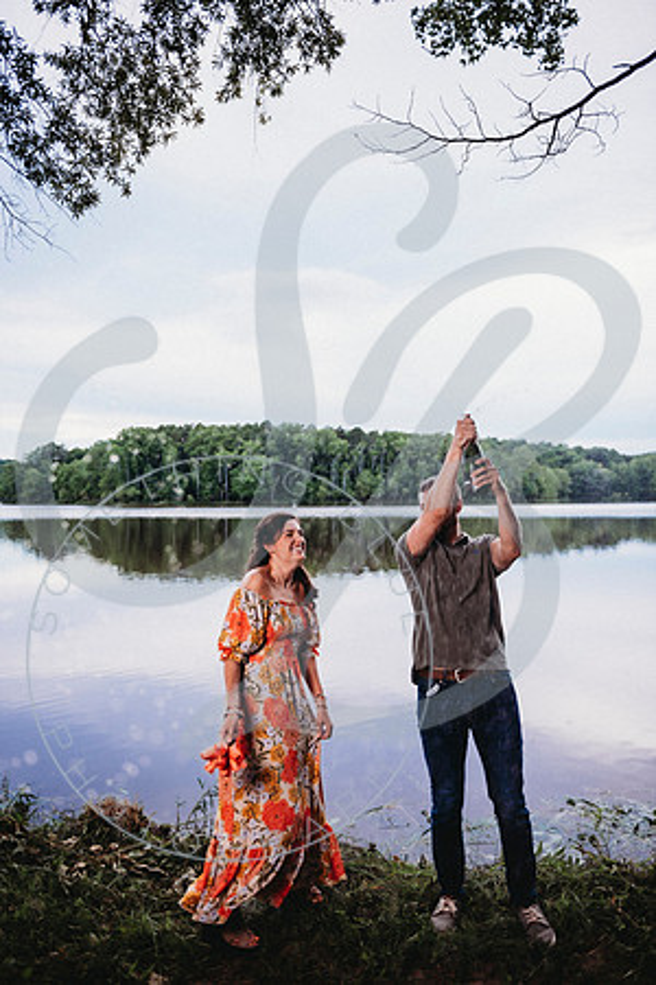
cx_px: 328
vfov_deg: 65.5
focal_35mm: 28
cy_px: 492
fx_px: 765
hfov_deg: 46.4
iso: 200
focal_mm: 28
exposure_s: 1/160
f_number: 2.8
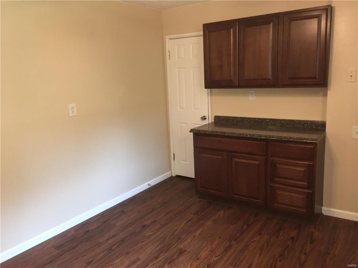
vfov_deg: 48.2
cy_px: 134
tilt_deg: -11.5
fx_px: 300
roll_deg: +2.5
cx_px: 179
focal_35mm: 29
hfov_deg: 61.7
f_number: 2.2
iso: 80
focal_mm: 4.15
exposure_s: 1/30
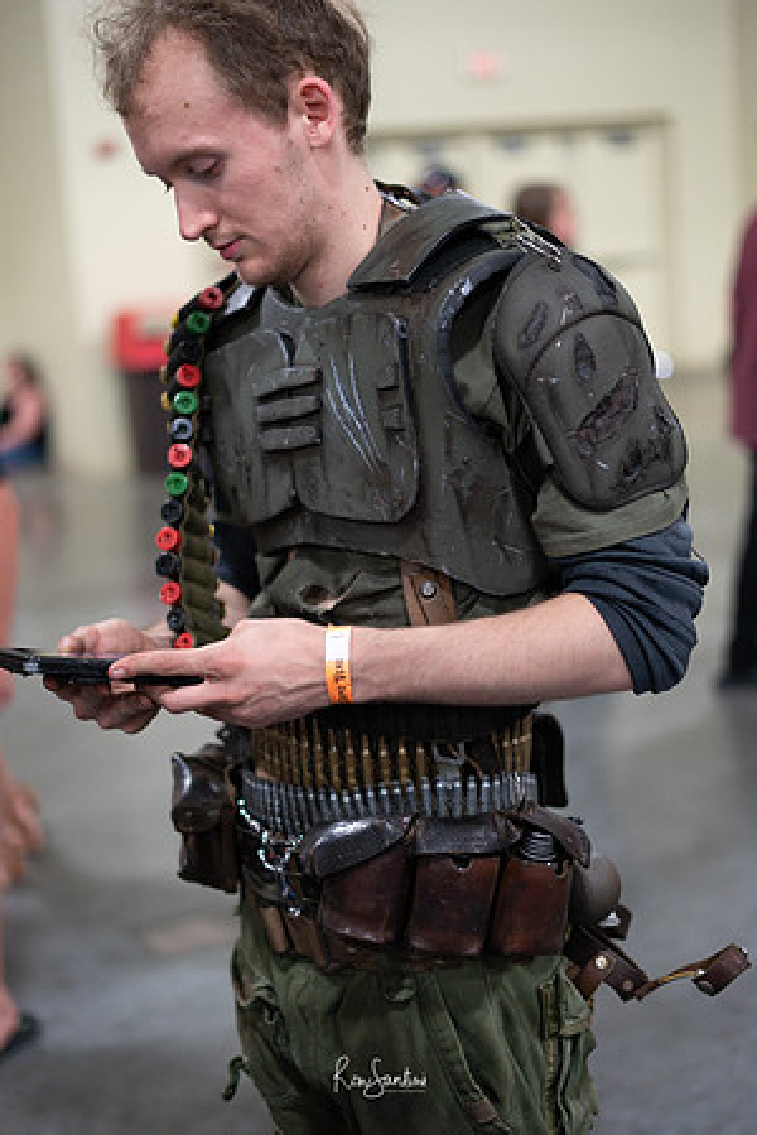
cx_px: 378
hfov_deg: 27.0
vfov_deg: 39.6
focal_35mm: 50
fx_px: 1577
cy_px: 568
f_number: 1.8
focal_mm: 50
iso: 400
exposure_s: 1/125
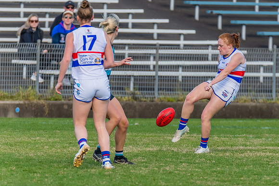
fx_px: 6340
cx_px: 203
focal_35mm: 818
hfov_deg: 2.5
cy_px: 106
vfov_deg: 1.7
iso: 1400
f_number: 6.3
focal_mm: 460
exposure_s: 1/1600
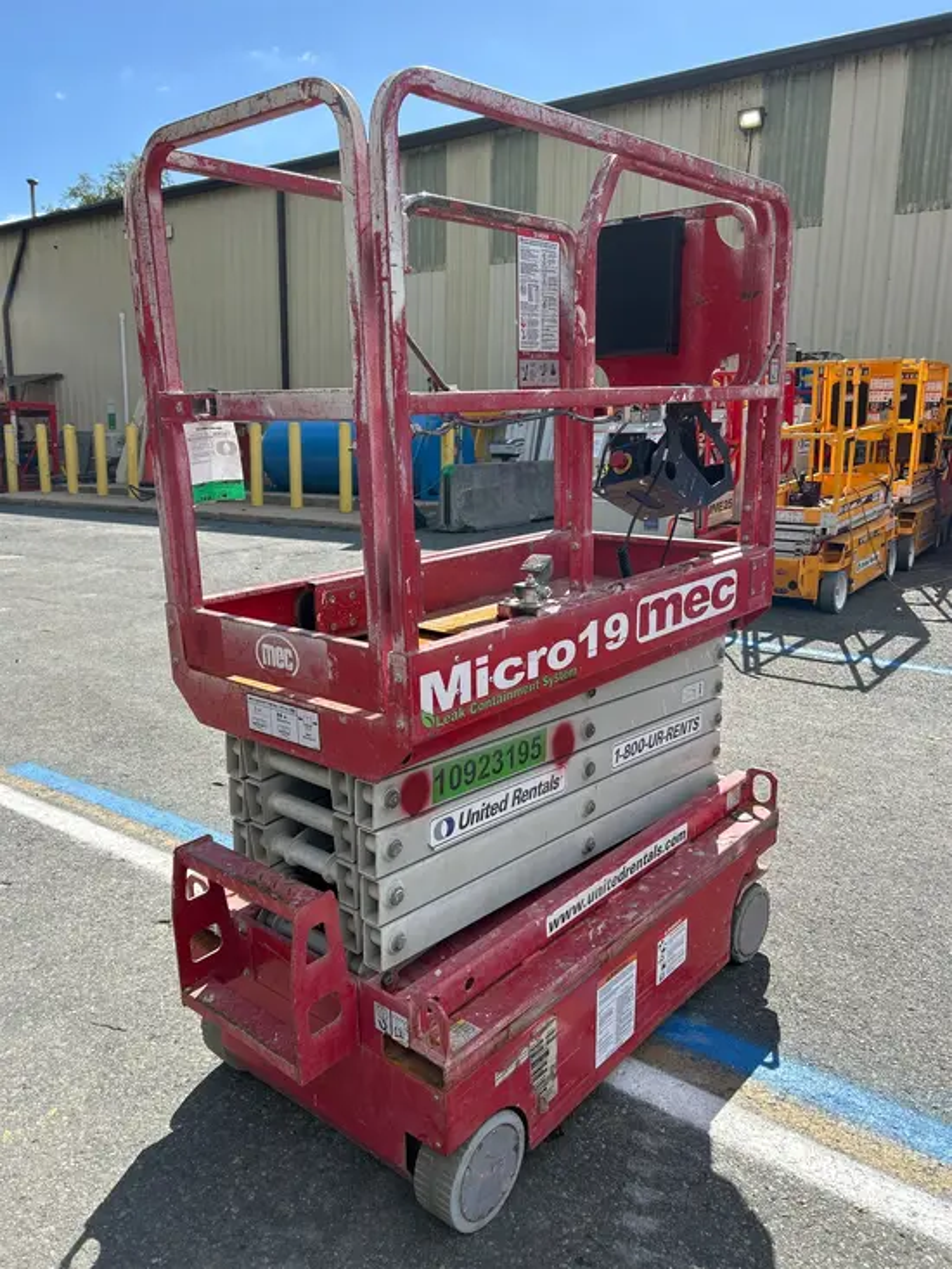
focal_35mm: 26
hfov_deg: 53.1
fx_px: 953
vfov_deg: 67.3
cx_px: 476
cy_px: 634
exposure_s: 1/2299
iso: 50
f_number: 1.5
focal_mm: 5.7
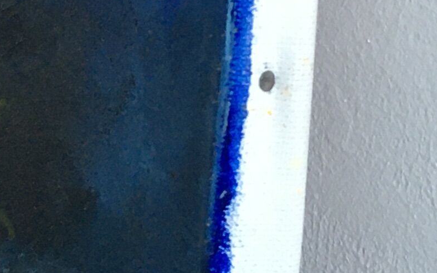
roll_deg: +0.6
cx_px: 219
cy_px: 110
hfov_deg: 13.3
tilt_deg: -17.6
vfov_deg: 8.4
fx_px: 1870
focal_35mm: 157
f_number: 2.2
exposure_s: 1/33
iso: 64
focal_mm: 4.15
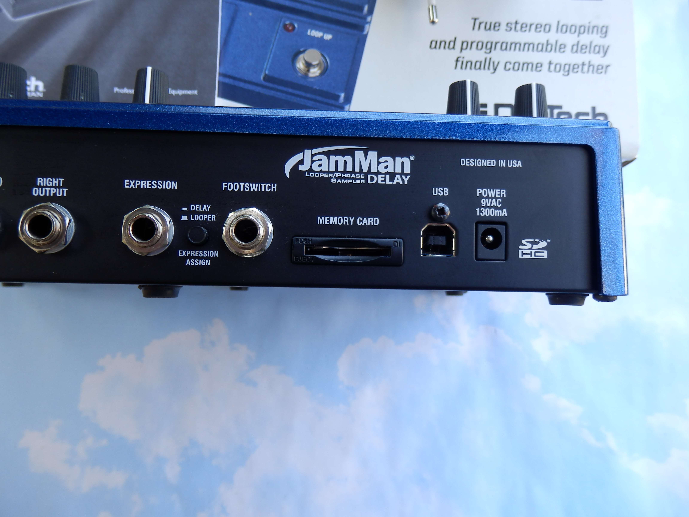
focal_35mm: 25
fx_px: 498
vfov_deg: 54.9
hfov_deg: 69.4
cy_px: 258
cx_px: 344
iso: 80
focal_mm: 4.5
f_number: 3
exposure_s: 1/50
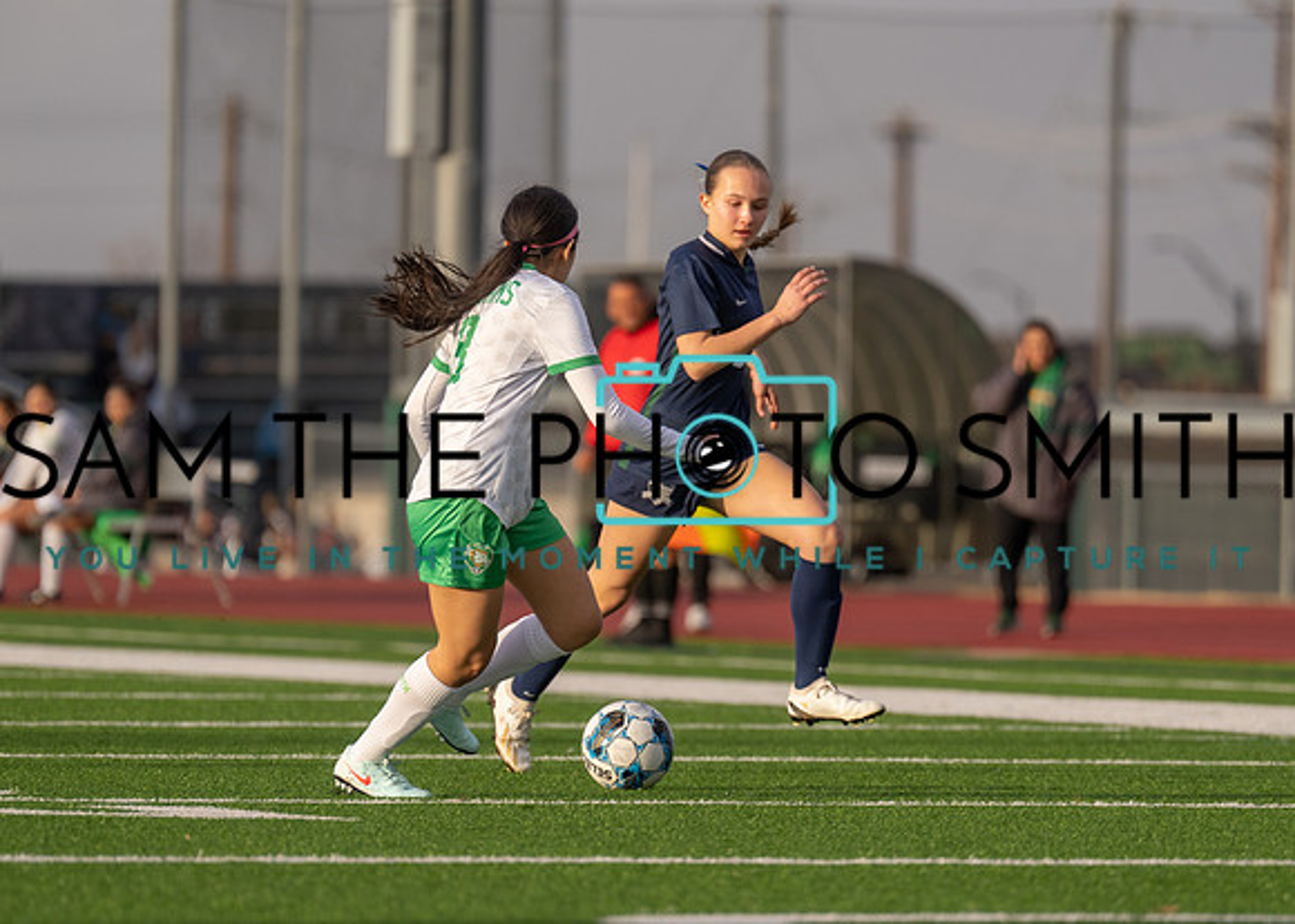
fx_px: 13926
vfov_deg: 3.8
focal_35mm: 379
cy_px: 518
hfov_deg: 5.3
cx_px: 712
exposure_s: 1/2000
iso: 500
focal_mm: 280
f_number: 4
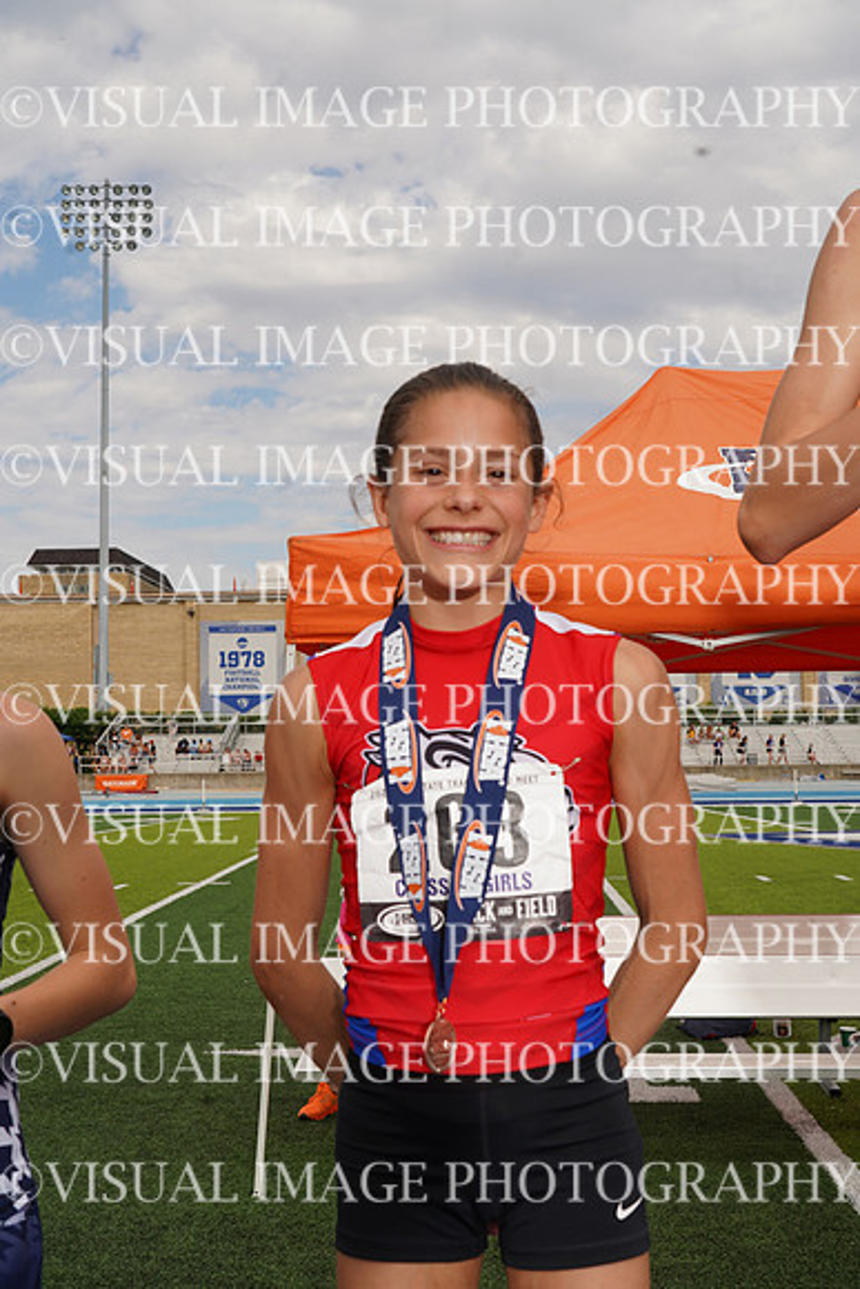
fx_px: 1540
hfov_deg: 31.2
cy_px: 644
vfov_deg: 45.4
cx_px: 430
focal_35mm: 43
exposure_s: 1/250
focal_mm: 43
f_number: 10
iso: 100
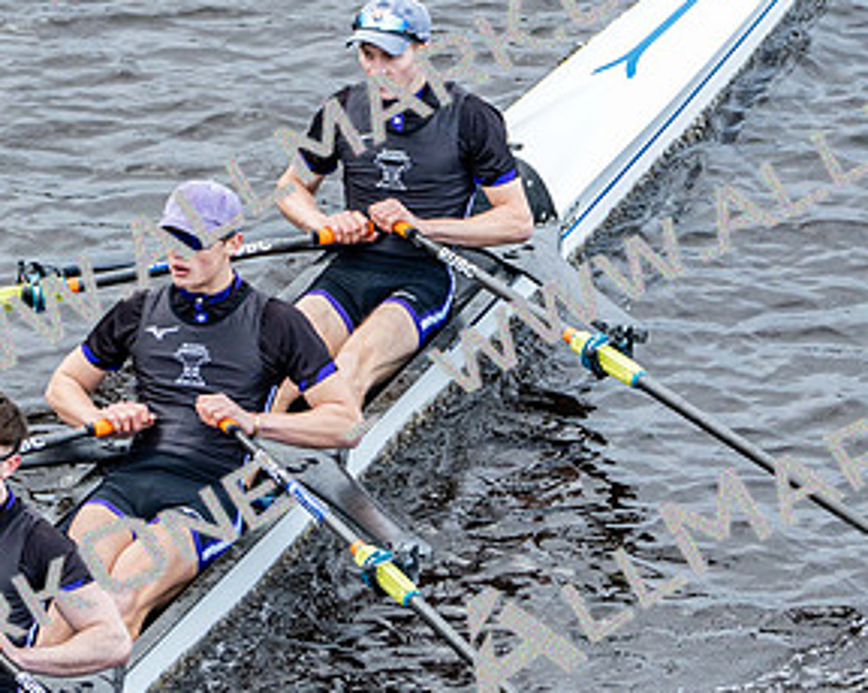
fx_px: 13452
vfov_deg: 3.0
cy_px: 444
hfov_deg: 3.7
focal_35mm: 524
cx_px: 208
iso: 1600
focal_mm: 277
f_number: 5.6
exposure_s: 1/1250
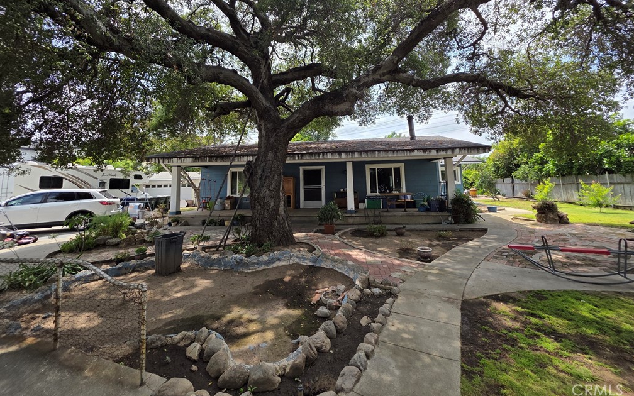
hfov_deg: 105.3
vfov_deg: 77.7
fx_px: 242
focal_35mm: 14
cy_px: 158
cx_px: 321
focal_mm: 2.2
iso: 40
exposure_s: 1/1078
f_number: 1.9
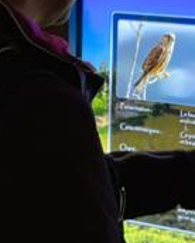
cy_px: 55
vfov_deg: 15.1
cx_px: 228
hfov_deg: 11.9
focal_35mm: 127
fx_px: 915
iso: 125
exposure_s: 1/50
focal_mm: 3.99
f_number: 1.8
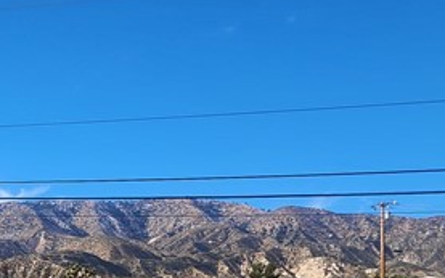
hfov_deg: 34.4
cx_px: -40
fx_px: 618
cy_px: 227
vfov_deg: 24.9
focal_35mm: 51
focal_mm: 2.2
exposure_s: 1/1770
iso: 50
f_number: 2.2
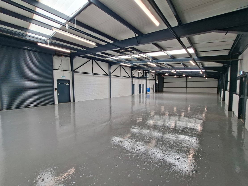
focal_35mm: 13
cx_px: 124
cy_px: 93
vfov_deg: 89.9
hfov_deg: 106.2
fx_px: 93
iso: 40
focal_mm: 1.74
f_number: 2.2
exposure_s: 1/157
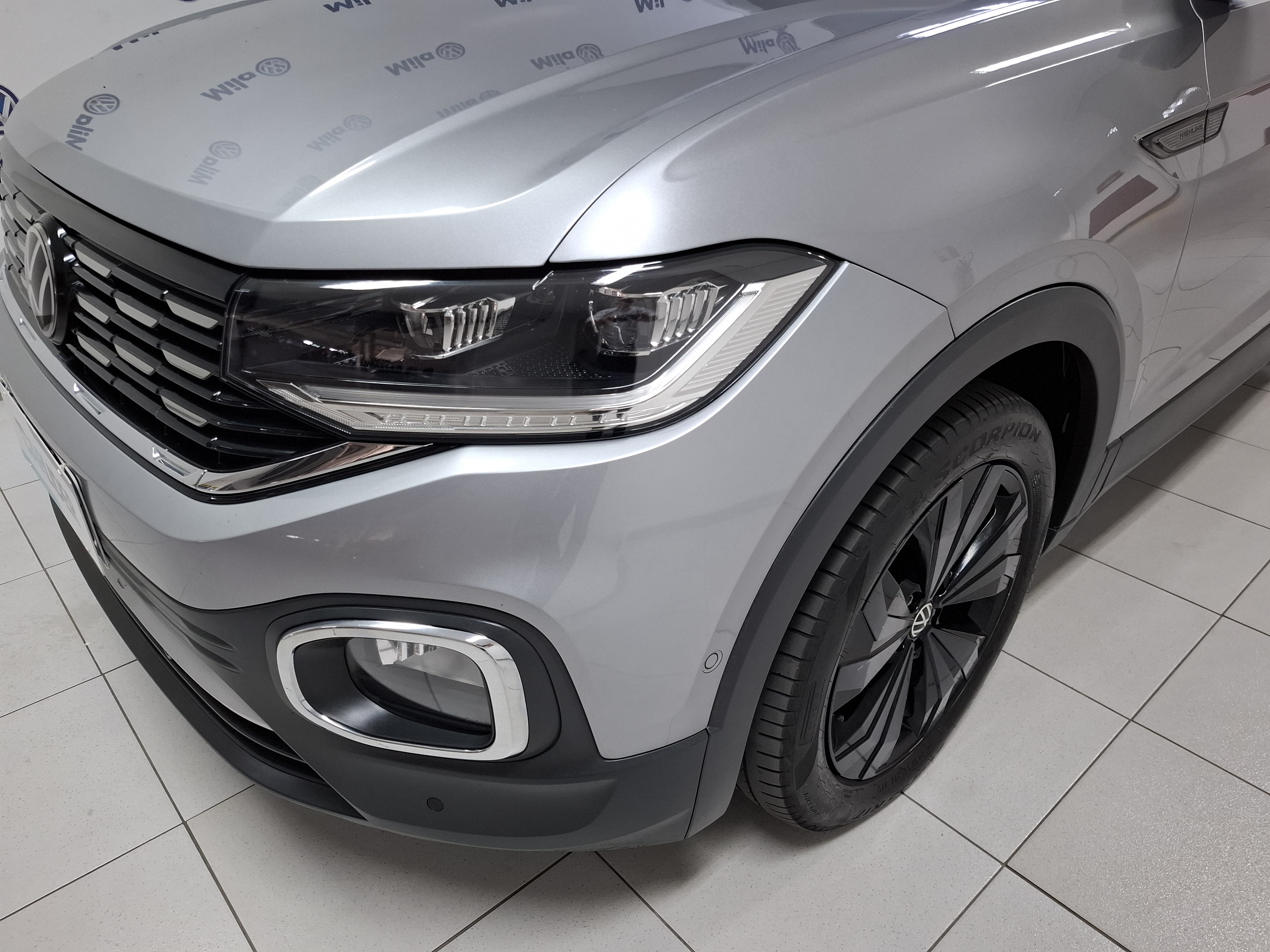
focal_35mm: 23
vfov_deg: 58.9
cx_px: 635
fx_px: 844
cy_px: 476
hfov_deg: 73.9
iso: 250
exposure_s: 1/60
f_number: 1.8
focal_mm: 5.54
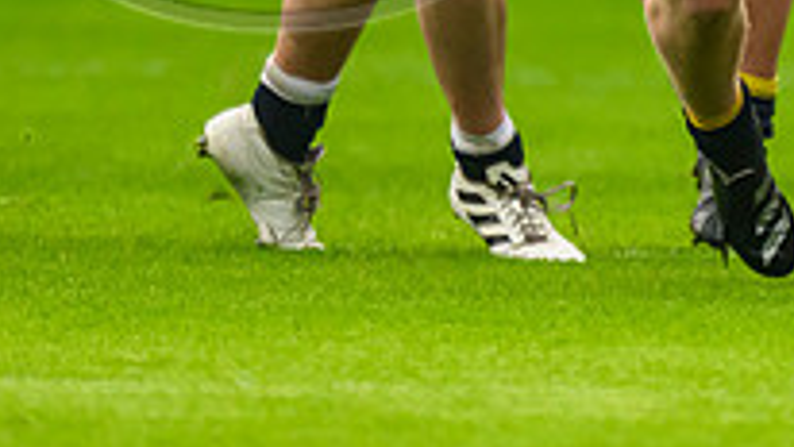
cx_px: 868
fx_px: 53238
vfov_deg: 0.5
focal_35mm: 2528
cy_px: -270
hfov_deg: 0.9
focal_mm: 560
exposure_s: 1/1600
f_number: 4
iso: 2000
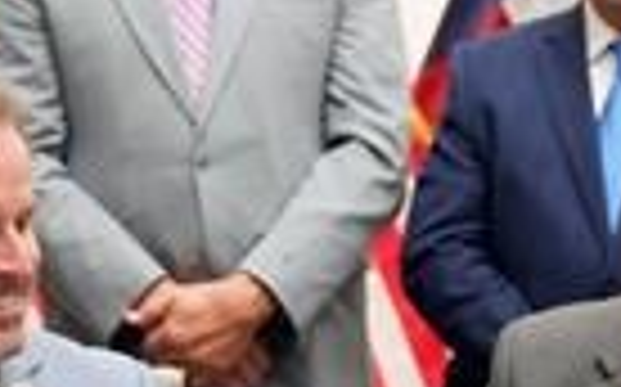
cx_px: 558
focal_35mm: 192
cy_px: 524
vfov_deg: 6.8
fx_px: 3247
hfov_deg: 10.9
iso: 640
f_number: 2.8
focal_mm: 40
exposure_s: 1/200
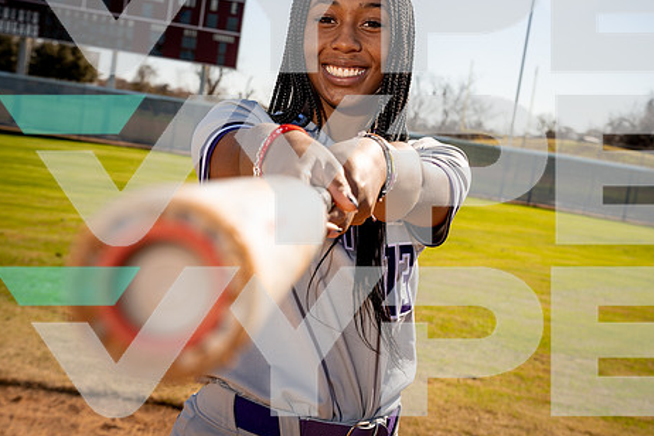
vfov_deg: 23.0
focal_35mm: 59
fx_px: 1072
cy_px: 171
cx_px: 358
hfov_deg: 33.9
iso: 100
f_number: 7.1
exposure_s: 1/250
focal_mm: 47
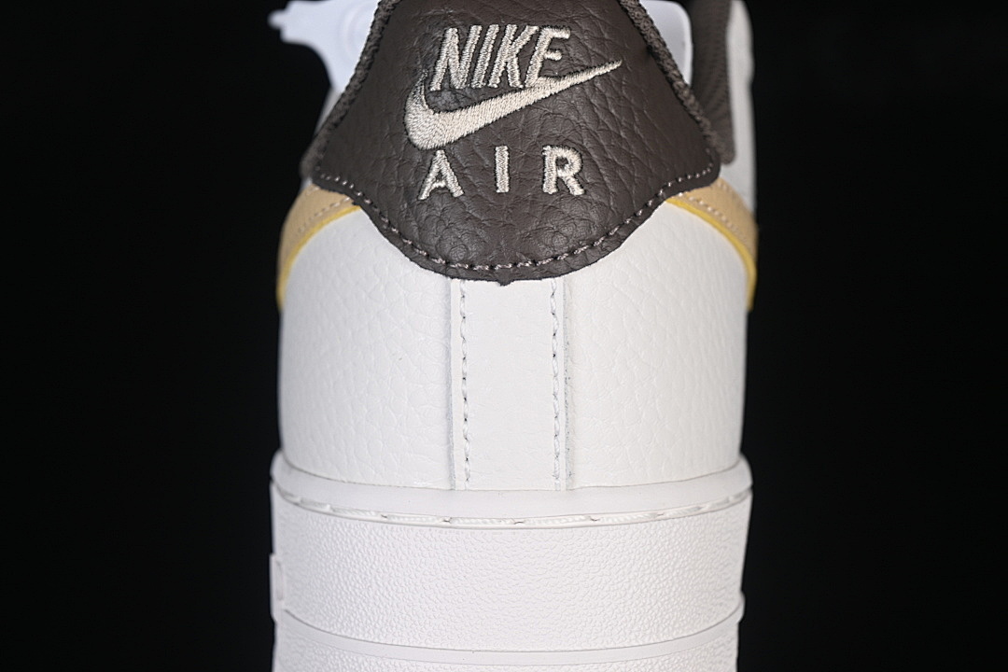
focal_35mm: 75
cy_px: 336
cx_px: 504
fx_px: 2100
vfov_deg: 18.2
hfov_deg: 27.0
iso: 160
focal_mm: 50
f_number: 7.1
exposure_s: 1/80
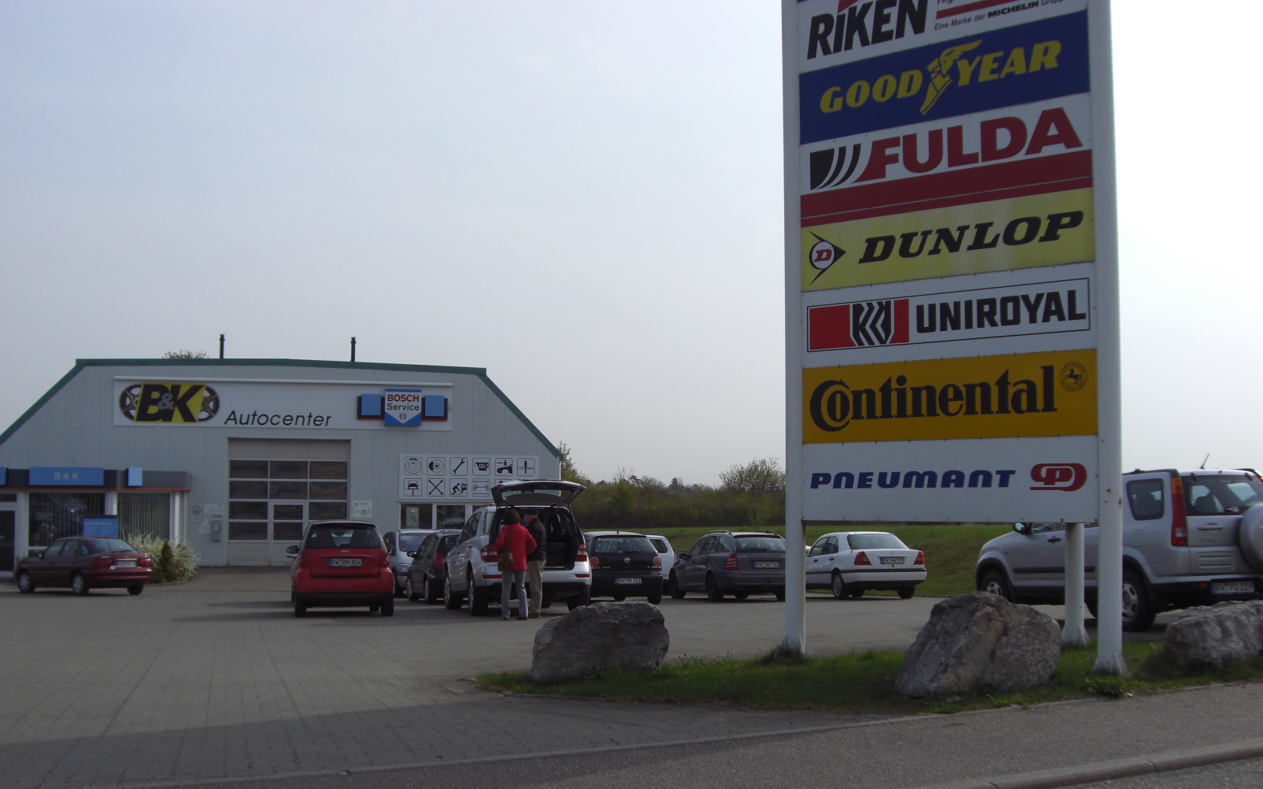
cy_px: 443
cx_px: 632
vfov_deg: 31.2
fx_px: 1411
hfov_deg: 48.2
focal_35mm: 41
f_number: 8
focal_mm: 6.2
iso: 64
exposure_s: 1/200
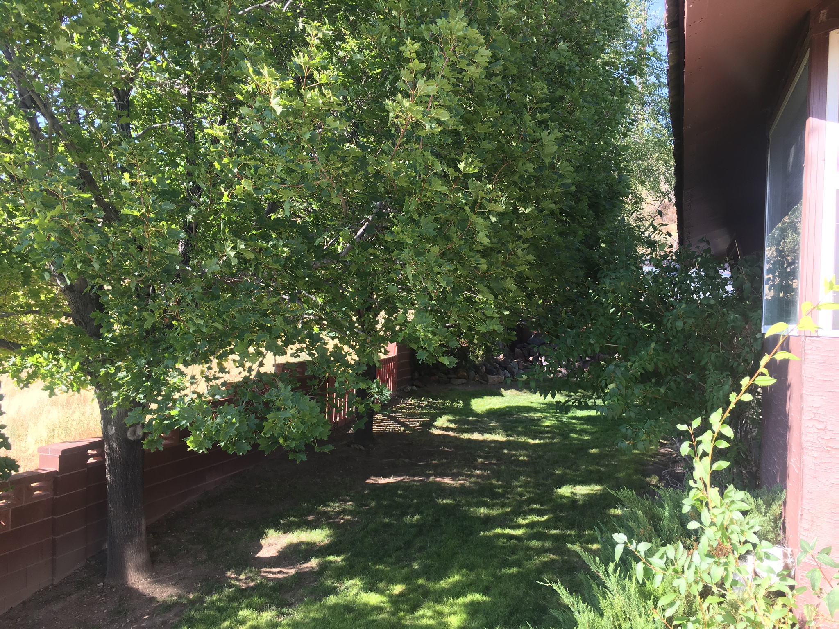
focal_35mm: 29
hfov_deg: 61.7
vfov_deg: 48.2
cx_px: 420
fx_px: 703
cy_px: 314
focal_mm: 4.15
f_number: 2.2
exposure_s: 1/131
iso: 25
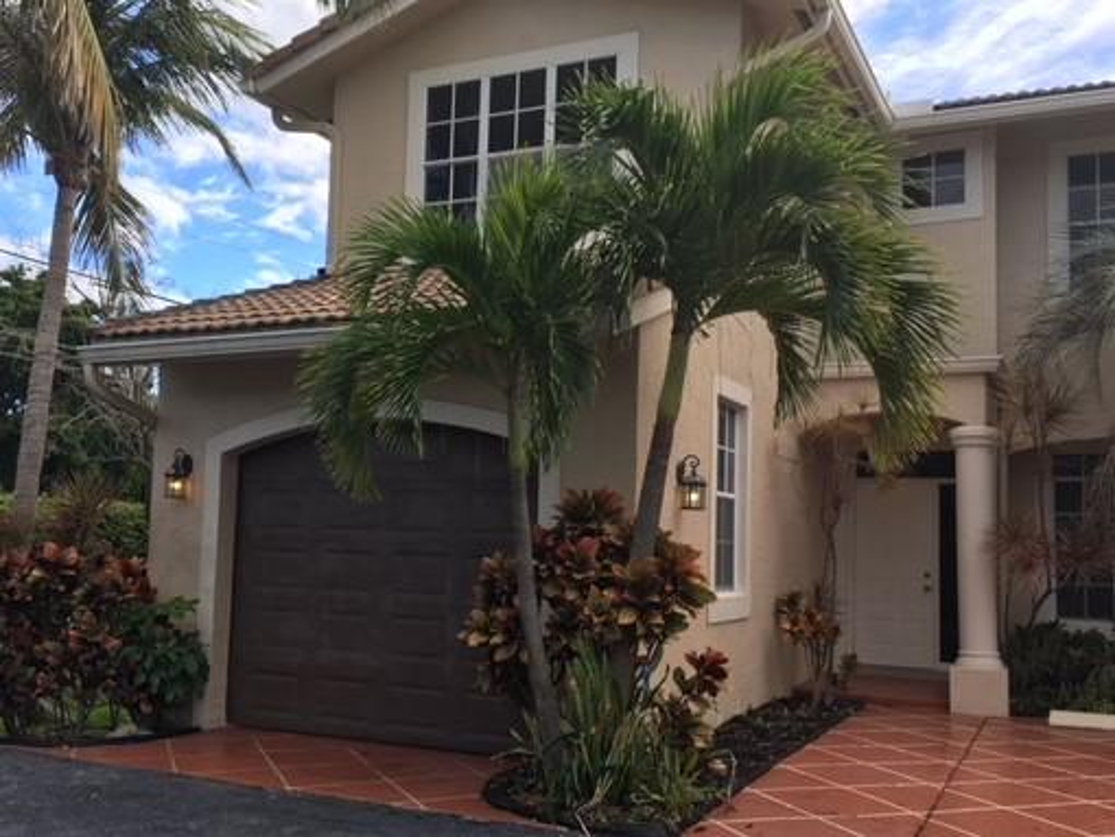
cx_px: 558
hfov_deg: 61.6
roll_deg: -1.7
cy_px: 418
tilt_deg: +4.6
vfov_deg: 48.3
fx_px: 935
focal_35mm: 29
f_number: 2.2
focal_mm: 4.15
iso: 25
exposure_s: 1/827
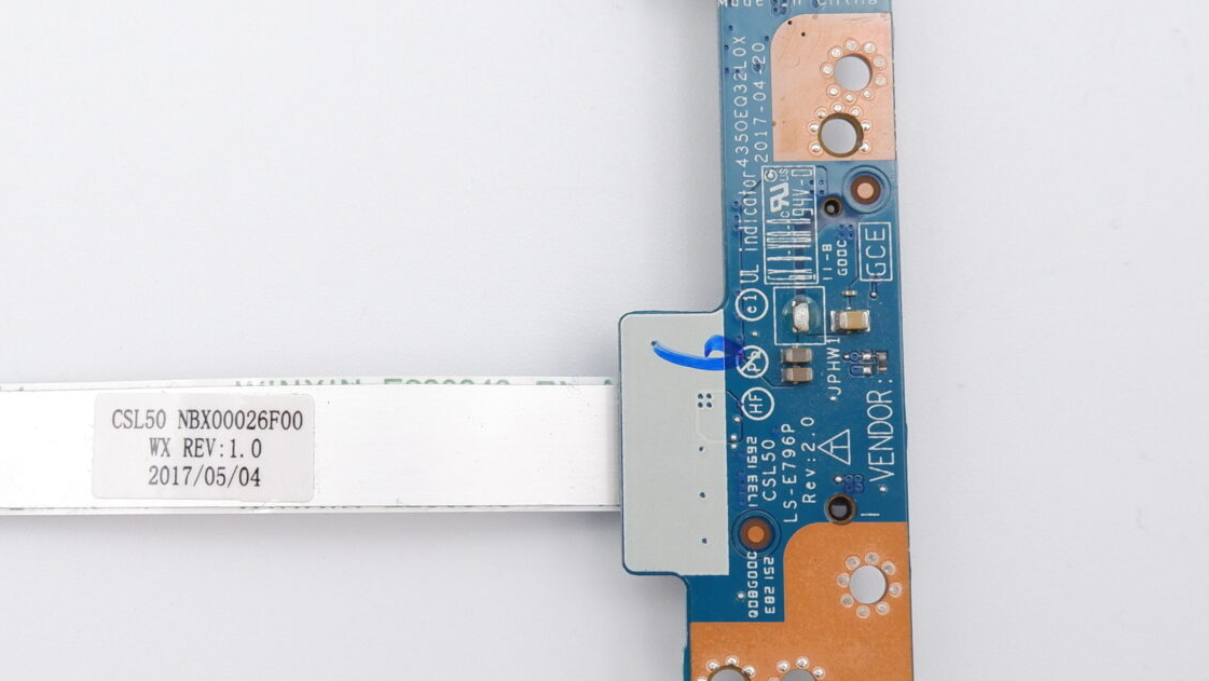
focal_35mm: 55
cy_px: 309
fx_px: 1763
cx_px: 352
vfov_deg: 21.8
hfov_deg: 37.2
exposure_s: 1/220
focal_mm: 15
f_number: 5.6
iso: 800
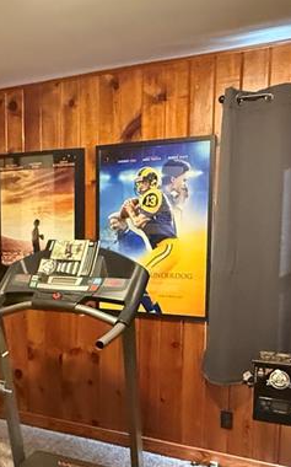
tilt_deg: -6.4
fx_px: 508
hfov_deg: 31.0
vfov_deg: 48.9
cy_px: 290
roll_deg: +0.6
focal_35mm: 40
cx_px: 53
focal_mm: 2.22
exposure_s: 1/40
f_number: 2.2
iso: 1250
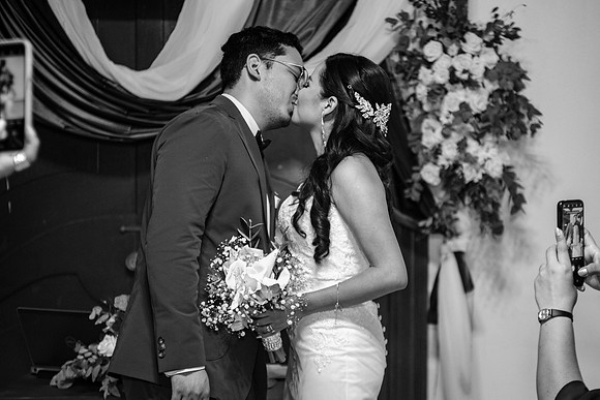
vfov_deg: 17.8
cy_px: 219
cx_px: 329
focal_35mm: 77
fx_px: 1279
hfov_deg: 26.4
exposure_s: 1/125
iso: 1600
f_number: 2.8
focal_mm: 70
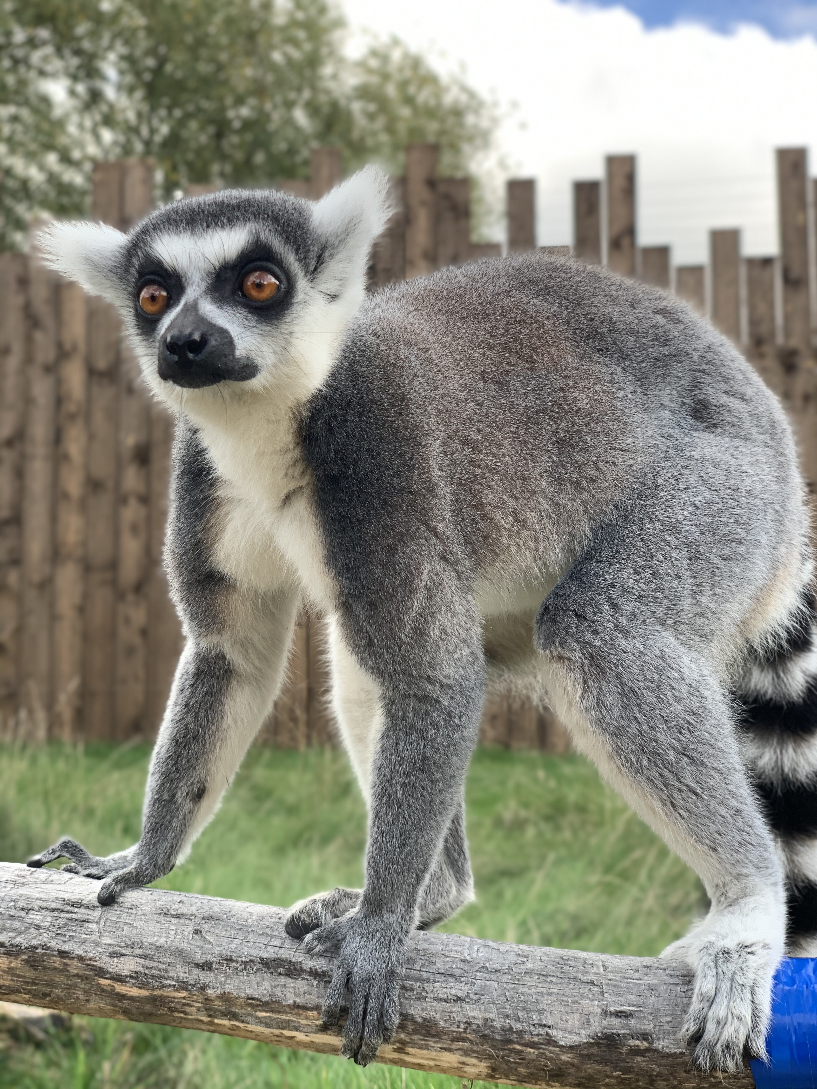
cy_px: 544
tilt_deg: +6.8
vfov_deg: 36.8
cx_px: 408
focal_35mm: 52
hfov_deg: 28.0
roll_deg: +0.1
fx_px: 1636
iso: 16
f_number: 2.4
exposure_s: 1/122
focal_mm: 6
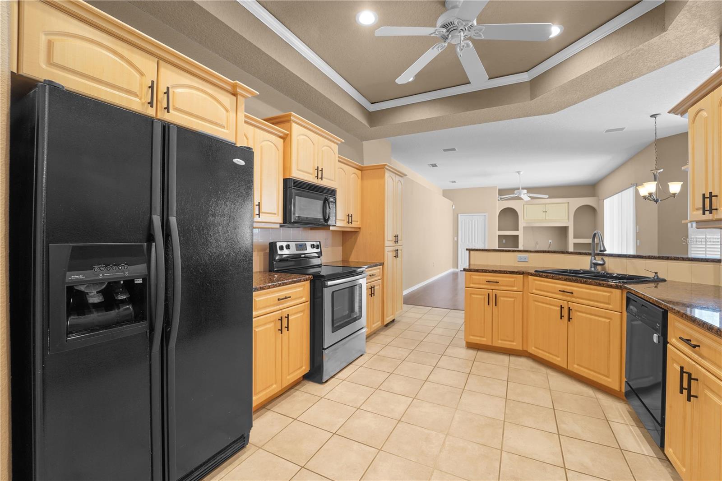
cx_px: 361
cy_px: 240
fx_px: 281
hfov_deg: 104.3
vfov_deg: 81.2
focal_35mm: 14
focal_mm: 14
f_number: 8
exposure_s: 1/1.25
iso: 200
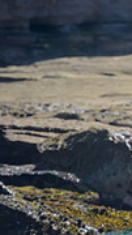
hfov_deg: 0.4
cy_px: 101
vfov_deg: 0.7
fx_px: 18509
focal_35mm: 2969
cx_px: 282
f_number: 6.3
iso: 450
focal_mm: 800
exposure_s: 1/2500
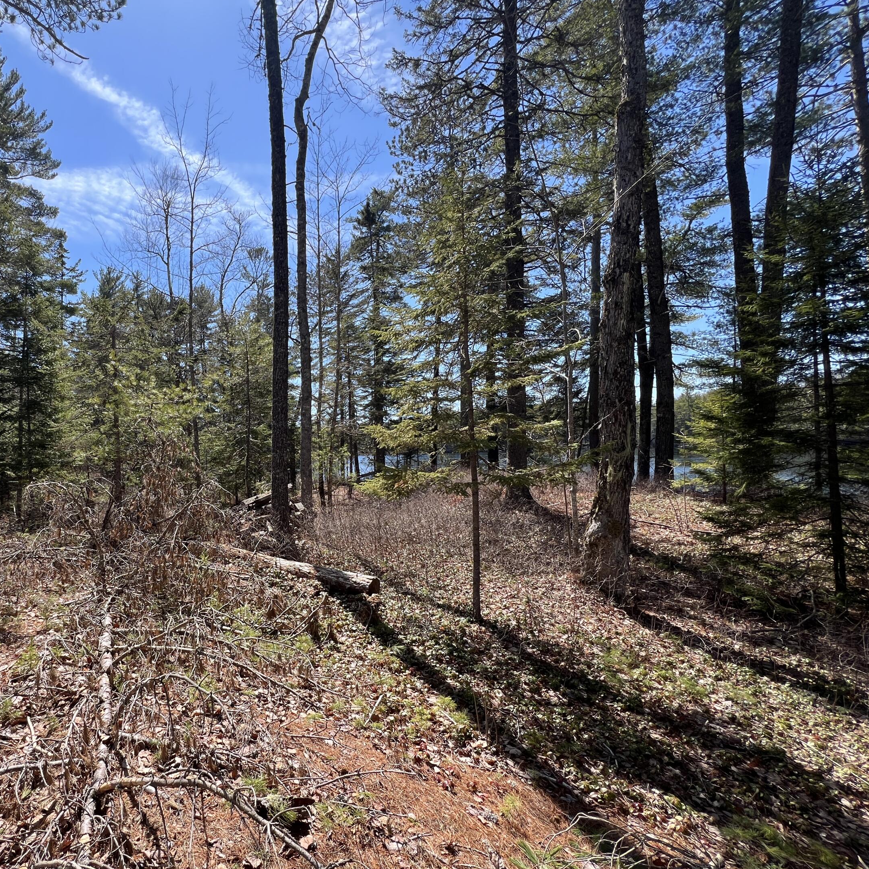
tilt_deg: -0.3
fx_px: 454
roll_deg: +1.9
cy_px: 448
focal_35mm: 16
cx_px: 266
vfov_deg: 87.4
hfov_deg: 83.3
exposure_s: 1/531
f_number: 1.8
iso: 32
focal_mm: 1.57
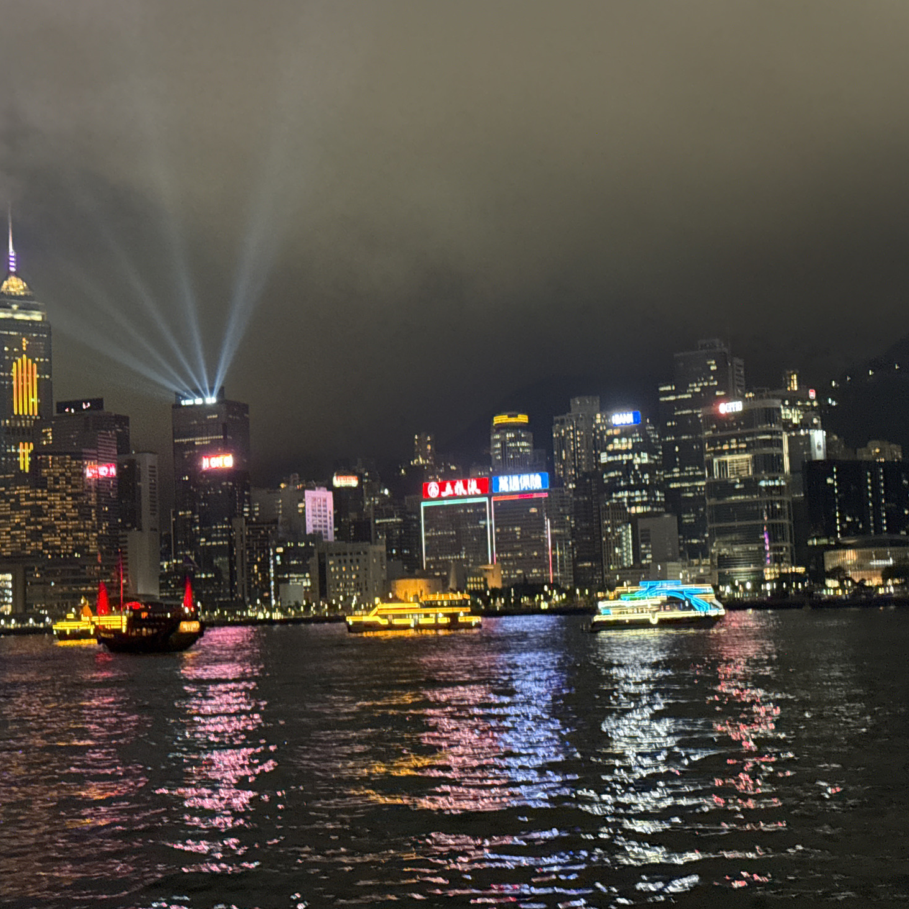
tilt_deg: +5.5
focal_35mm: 58
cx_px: 372
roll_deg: +2.2
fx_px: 1723
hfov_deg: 29.5
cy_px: 447
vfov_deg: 29.6
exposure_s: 1/27
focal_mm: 6.76
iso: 800
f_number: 1.78
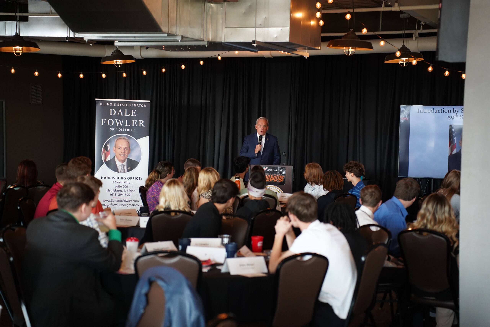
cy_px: 164
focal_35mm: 75
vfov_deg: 18.2
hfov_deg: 27.0
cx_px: 245
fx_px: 1021
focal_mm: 75
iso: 2000
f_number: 2.8
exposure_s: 1/80
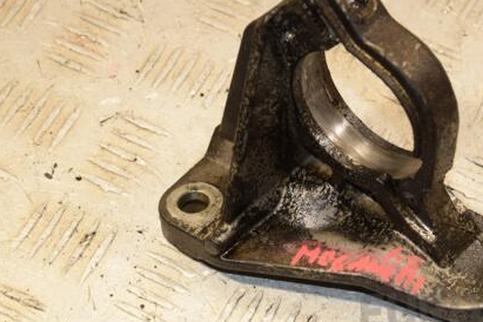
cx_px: 338
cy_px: 155
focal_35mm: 127
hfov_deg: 16.1
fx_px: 1704
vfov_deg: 10.8
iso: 800
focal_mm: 58
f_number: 6.3
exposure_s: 1/200
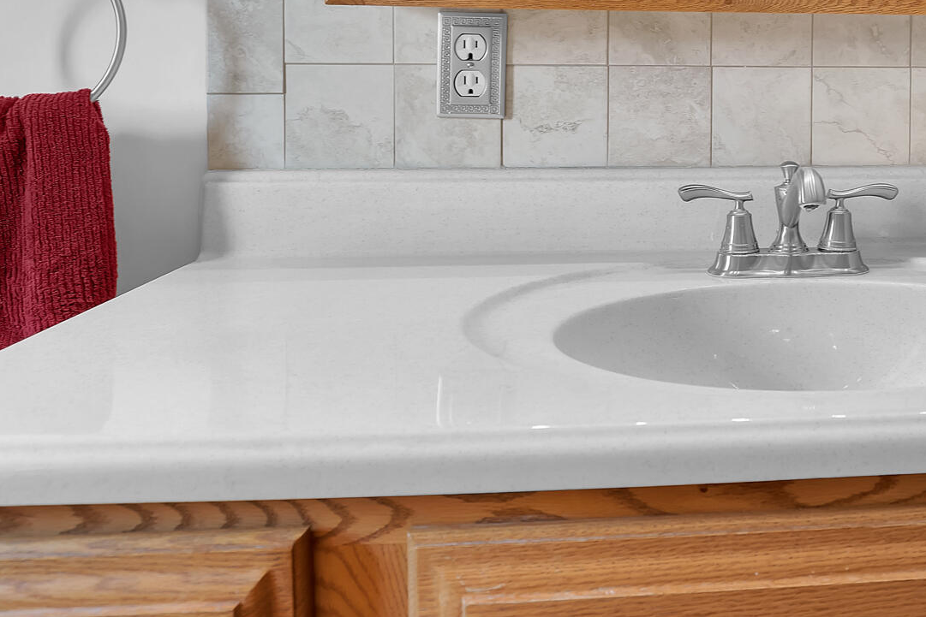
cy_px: 121
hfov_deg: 48.3
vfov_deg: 34.8
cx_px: 768
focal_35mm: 37
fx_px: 952
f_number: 4.5
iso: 250
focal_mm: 16
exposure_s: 1/15
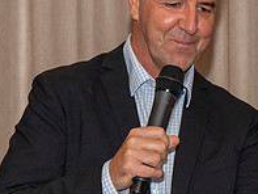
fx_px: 1909
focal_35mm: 256
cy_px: 127
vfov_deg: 5.8
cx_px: 395
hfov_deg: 7.6
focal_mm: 78
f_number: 5.6
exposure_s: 1/60
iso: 800
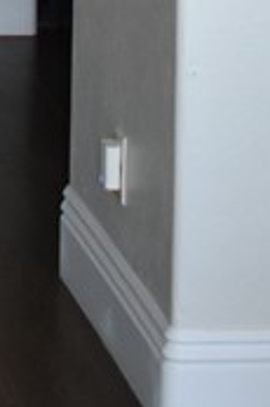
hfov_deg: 5.8
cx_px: -376
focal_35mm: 226
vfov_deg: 8.5
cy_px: -512
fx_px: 2547
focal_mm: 24
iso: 900
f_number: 3.8
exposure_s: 1/60
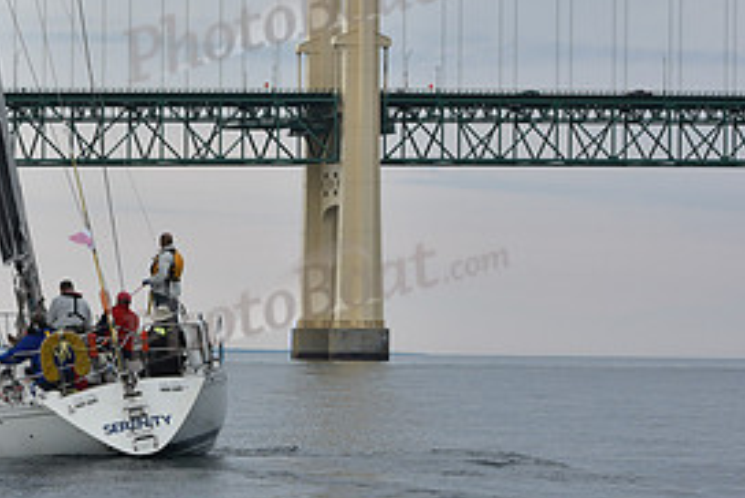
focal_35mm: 196
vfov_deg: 7.0
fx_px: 4060
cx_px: -16
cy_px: 193
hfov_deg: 10.4
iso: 250
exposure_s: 1/800
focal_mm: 92
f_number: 8
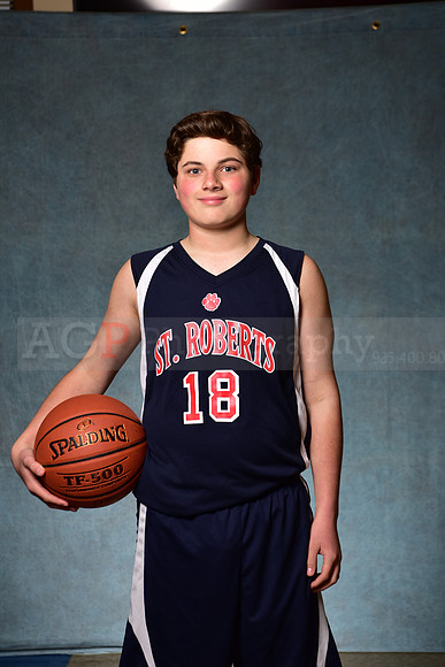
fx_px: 1297
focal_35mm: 70
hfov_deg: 19.5
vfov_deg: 28.8
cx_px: 222
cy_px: 334
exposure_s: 1/200
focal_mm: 70
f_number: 5
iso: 100
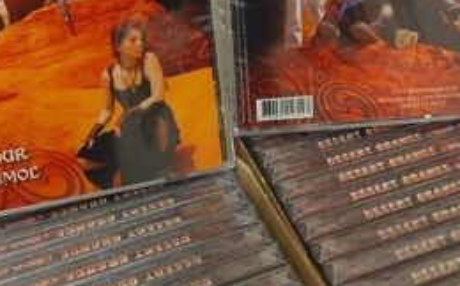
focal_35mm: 49
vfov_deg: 25.9
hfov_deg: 41.1
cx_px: 219
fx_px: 614
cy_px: 60
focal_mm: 5.23
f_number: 1.8
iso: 1000
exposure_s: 1/14
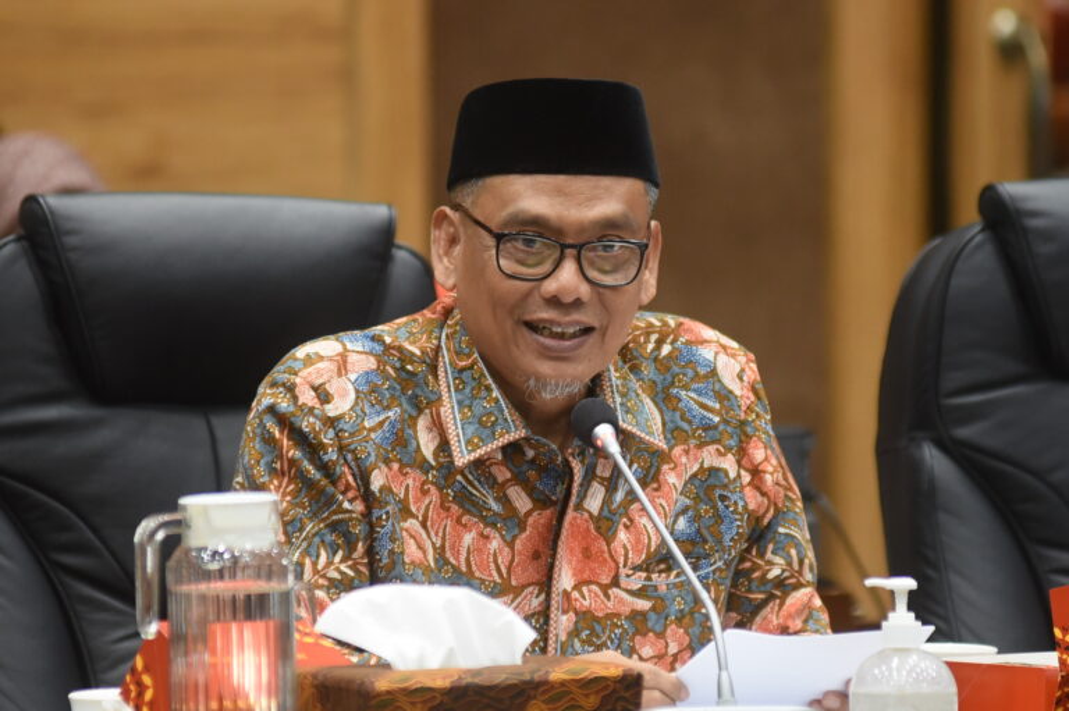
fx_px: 5935
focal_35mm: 200
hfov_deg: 10.3
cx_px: 534
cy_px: 356
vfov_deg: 6.9
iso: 2500
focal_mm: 200
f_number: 2.8
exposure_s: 1/250
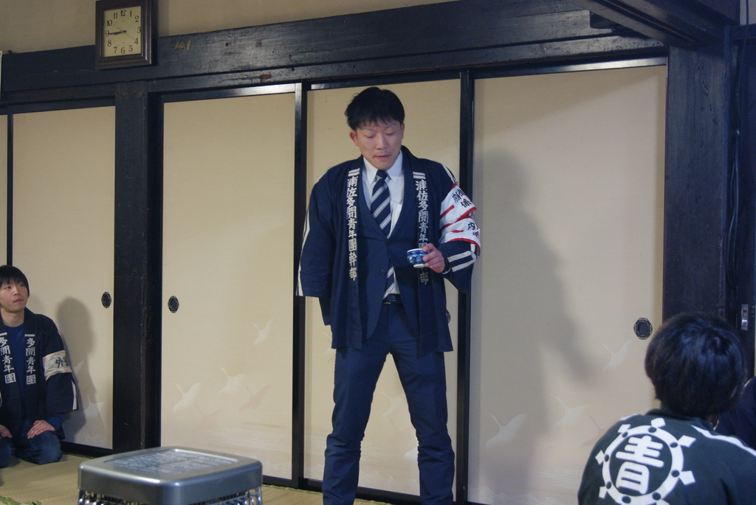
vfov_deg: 25.8
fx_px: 1104
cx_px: 378
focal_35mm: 52
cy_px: 252
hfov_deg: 37.8
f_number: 5
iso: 400
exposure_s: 1/10
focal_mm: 35
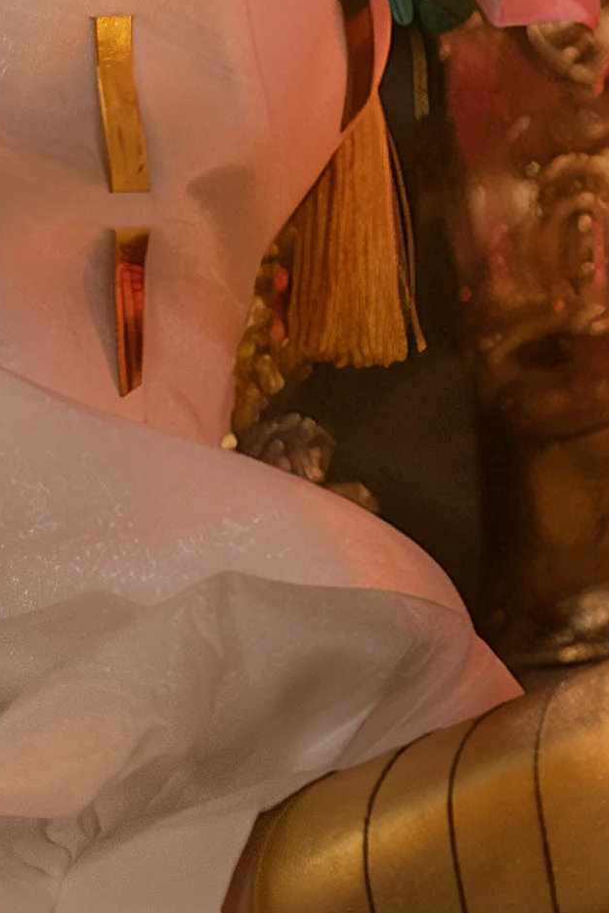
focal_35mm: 795
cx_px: -338
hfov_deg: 1.7
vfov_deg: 2.6
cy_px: -1598
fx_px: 20164
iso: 500
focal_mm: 106
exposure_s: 1/125
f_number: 2
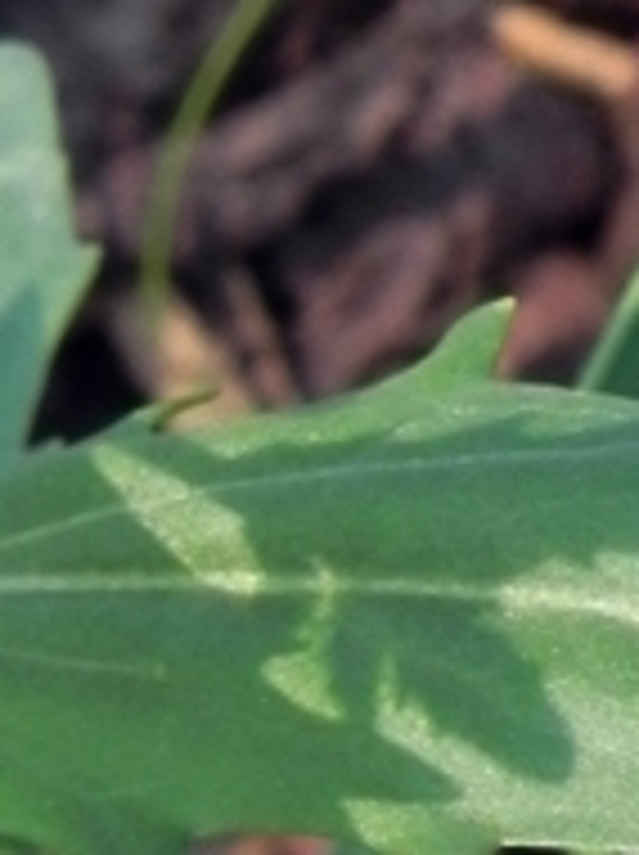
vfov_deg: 6.2
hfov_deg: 4.7
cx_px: -729
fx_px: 7721
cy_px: -765
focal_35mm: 313
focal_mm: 10.3
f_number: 5.6
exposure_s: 1/286
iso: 160
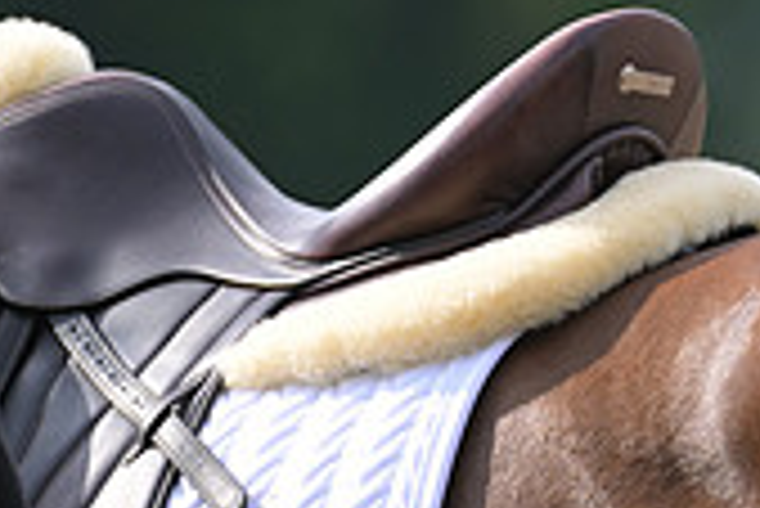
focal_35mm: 1371
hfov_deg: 1.5
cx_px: 1277
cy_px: 182
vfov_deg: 1.0
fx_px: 28967
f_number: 5
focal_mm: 400
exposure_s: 1/1250
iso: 450
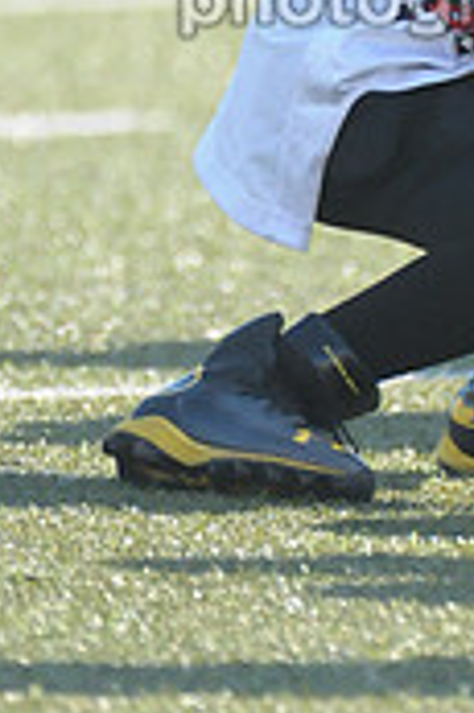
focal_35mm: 1764
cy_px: -198
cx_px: 707
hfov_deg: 0.8
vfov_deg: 1.2
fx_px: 34906
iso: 1600
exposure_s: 1/3200
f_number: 4
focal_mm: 350
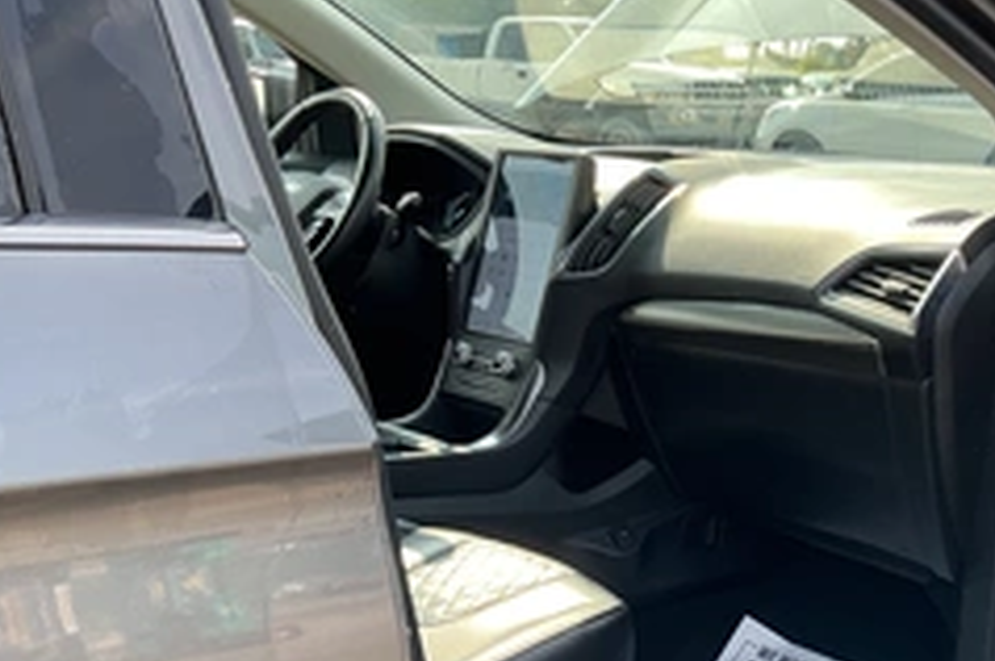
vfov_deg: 27.0
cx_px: 740
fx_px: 1352
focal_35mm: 49
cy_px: 519
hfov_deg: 39.4
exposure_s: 1/188
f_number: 1.8
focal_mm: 3
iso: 20
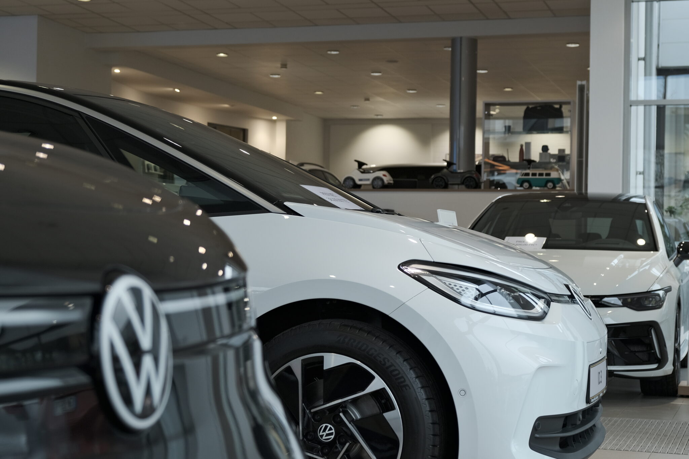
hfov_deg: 36.9
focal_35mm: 54
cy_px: 230
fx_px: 1033
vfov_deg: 25.1
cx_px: 344
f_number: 4
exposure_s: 1/60
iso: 320
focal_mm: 35.8
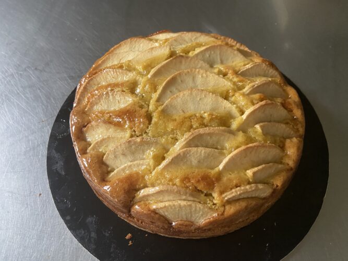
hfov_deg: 67.3
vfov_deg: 53.0
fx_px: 261
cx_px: 174
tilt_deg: -58.4
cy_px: 130
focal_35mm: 26
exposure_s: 1/60
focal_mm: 4.25
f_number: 1.8
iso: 320
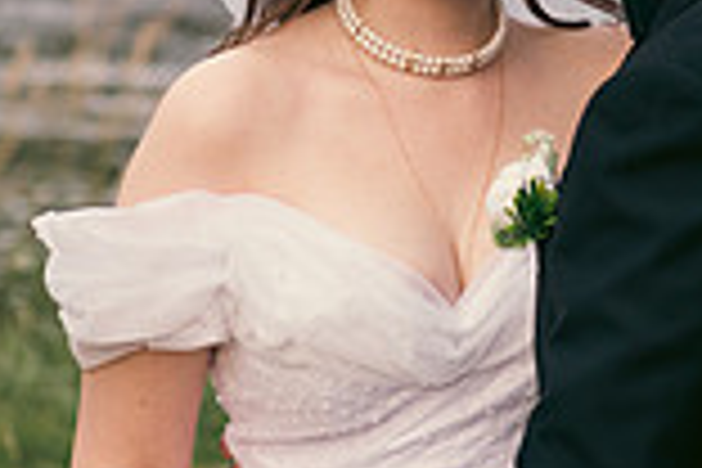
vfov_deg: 4.6
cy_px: 142
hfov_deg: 6.9
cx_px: 432
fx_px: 5811
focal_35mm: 298
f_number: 3.5
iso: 320
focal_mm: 80
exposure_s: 1/200
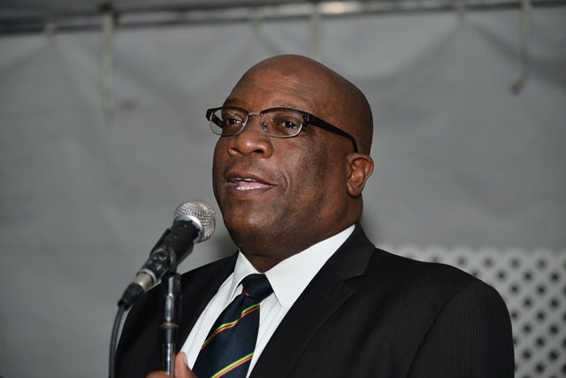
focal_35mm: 120
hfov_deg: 17.1
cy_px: 189
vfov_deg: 11.4
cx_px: 283
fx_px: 1887
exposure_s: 1/60
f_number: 4
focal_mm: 120
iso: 100
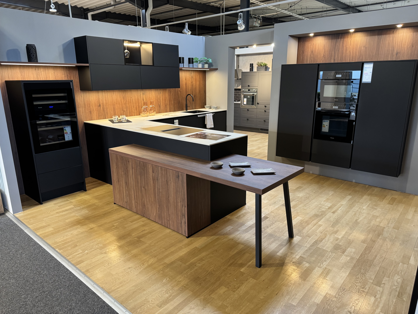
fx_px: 290
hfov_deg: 71.6
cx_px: 209
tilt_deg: -15.0
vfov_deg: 56.8
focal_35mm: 24
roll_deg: +0.6
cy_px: 157
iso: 400
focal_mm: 6.76
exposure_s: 1/50
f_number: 1.78
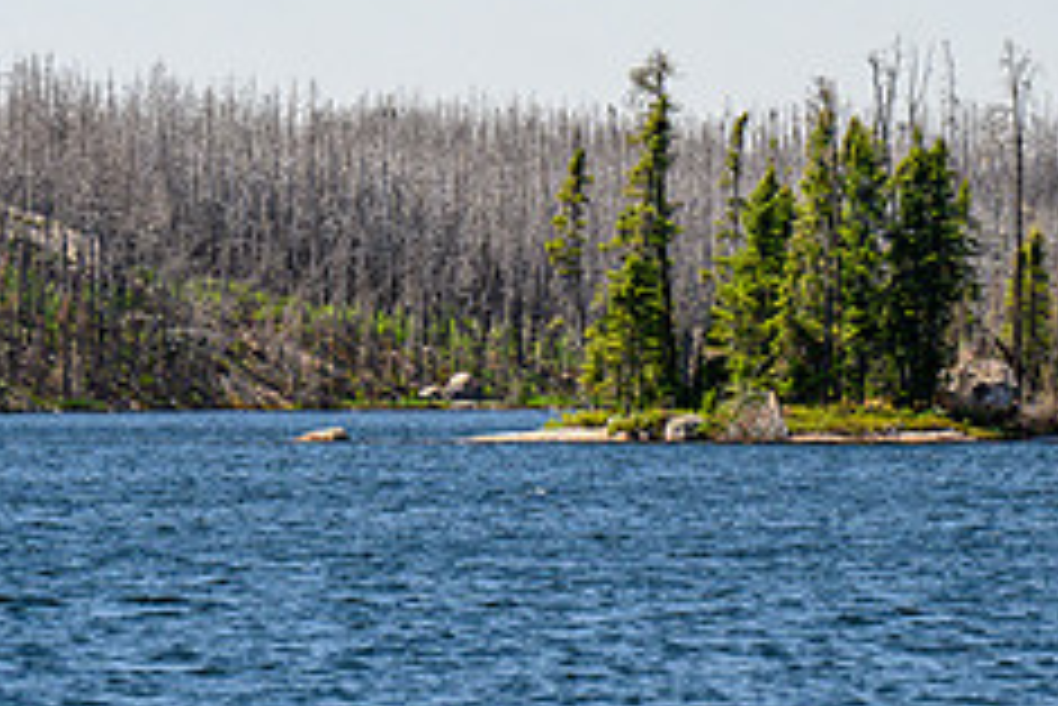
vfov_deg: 2.4
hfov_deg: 3.6
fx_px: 16850
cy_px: 404
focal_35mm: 573
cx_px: 598
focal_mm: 200
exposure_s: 1/400
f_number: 8
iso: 560
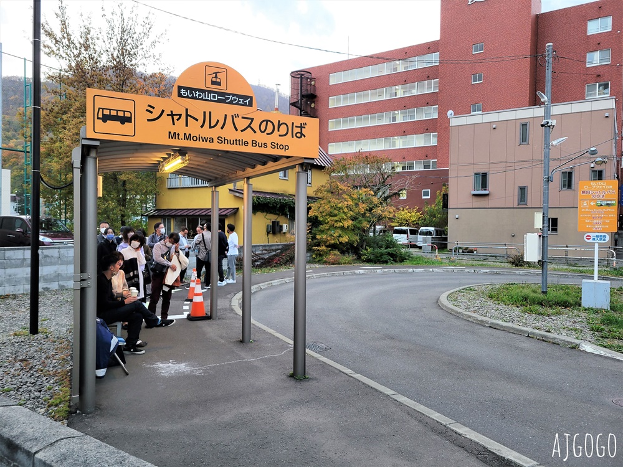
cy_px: 234
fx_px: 468
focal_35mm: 26
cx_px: 312
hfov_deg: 67.3
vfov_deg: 53.1
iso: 80
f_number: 1.8
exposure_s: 1/120
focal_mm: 5.4
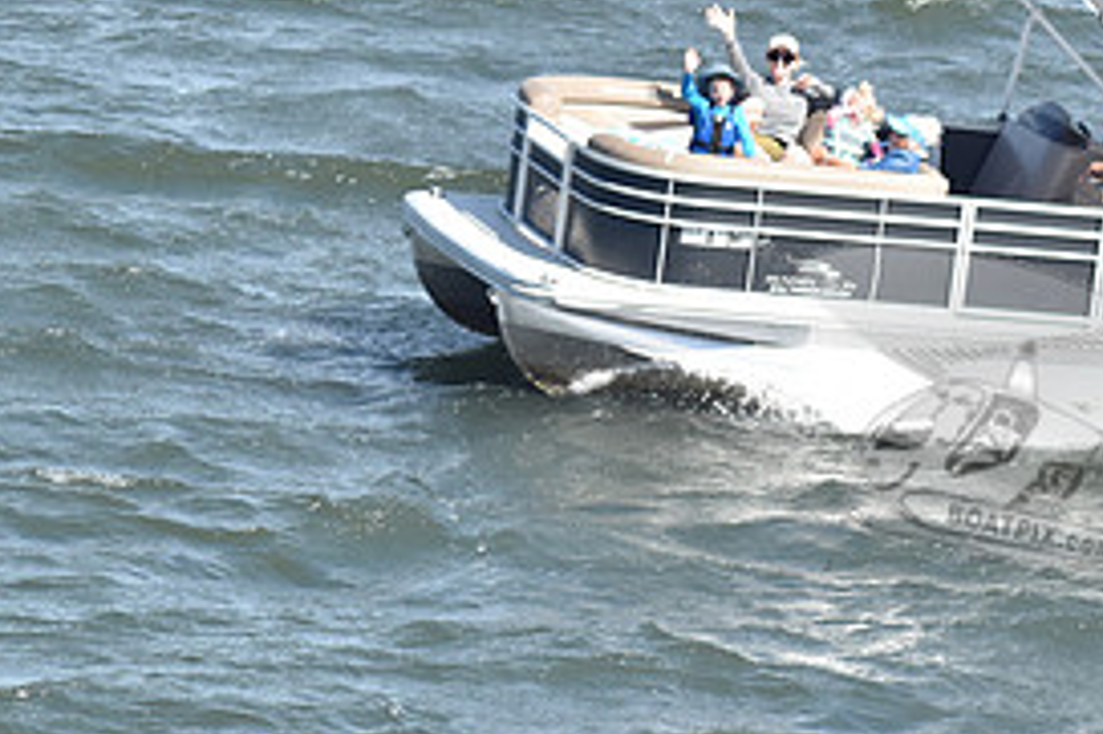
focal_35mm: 352
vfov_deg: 3.9
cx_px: 1087
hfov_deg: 5.8
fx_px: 10778
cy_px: 403
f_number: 8
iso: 400
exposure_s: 1/1000
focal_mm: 110
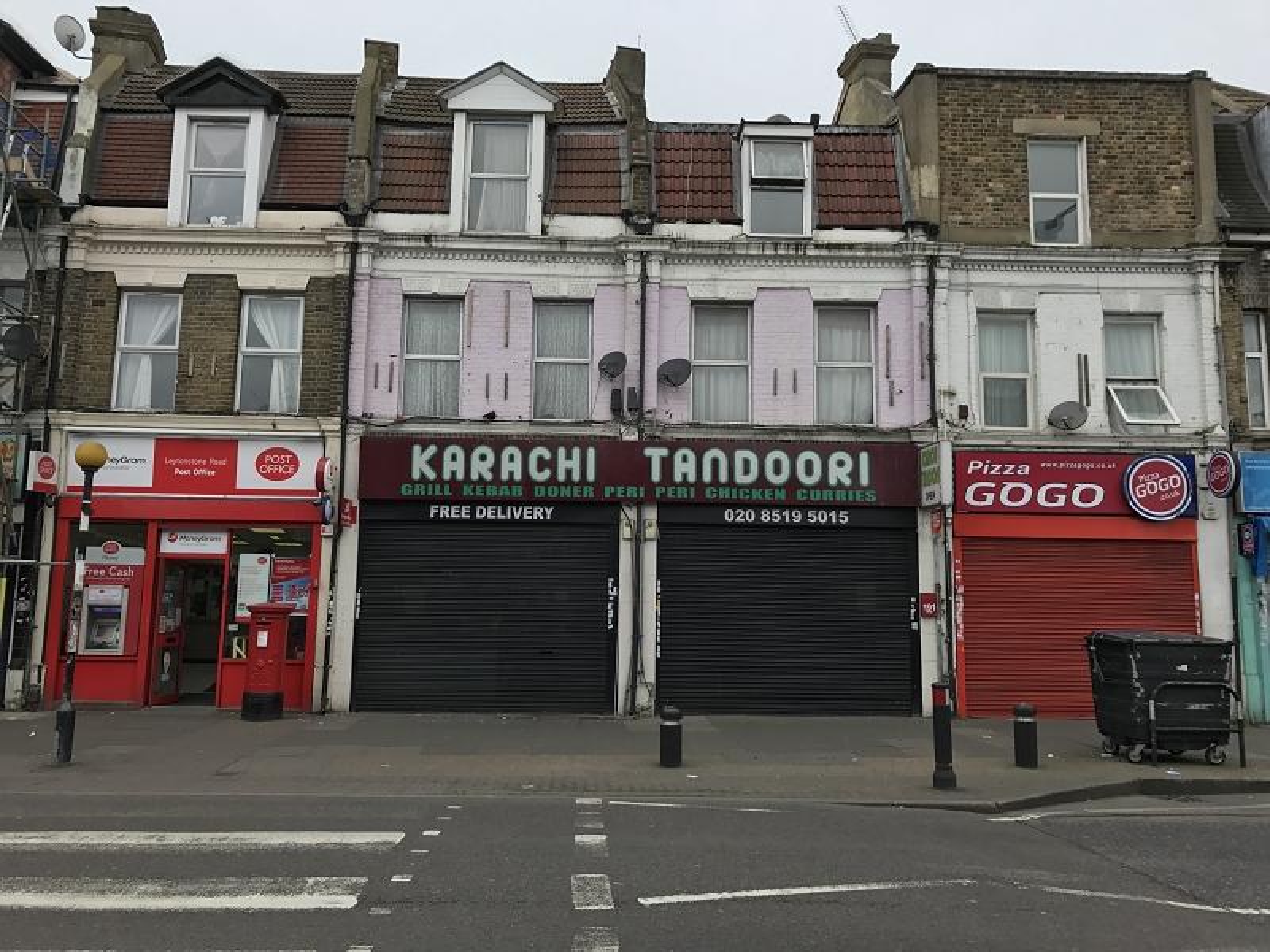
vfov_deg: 49.7
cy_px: 476
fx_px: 1027
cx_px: 635
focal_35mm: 28
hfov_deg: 63.4
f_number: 1.8
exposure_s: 1/359
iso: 20
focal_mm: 3.99
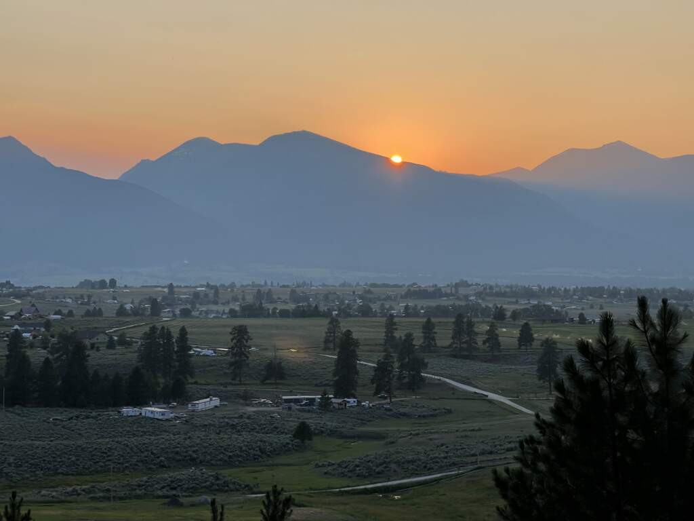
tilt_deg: +0.6
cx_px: 347
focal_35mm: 77
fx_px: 1544
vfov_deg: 19.1
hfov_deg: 25.3
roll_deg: +0.6
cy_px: 260
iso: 32
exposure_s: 1/364
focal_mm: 9
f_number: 2.8
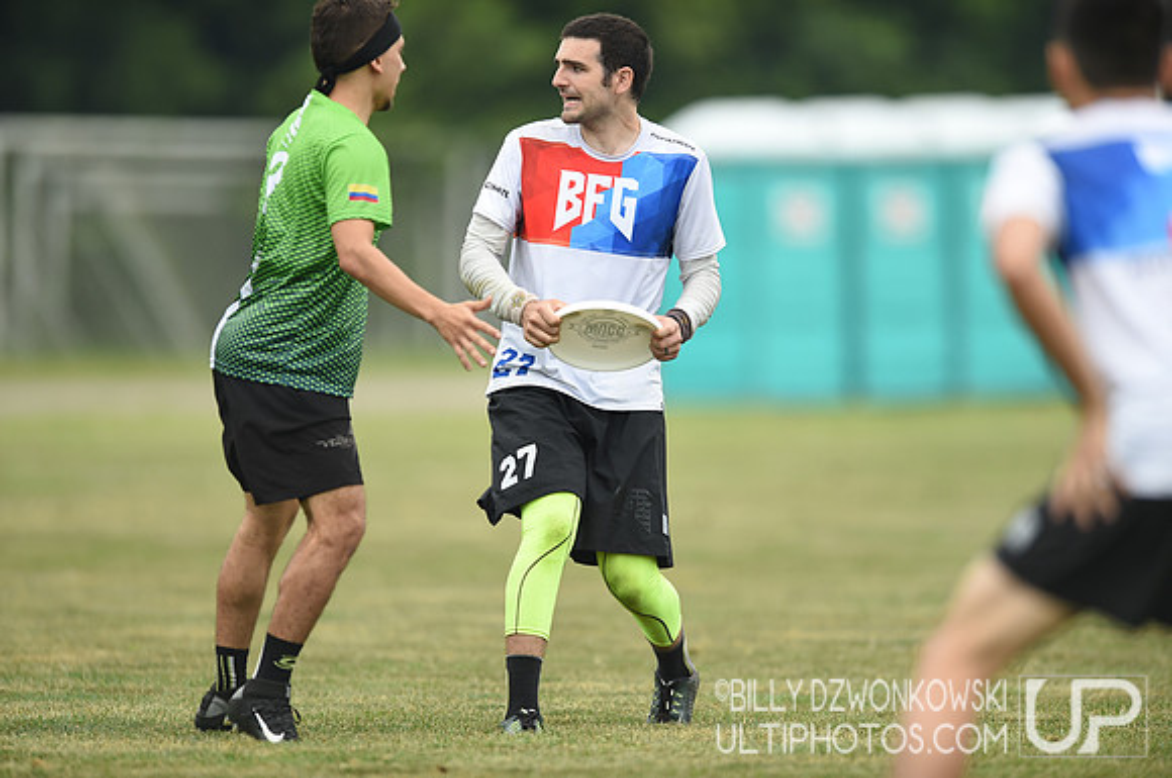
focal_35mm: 400
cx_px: 586
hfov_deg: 5.2
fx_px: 13004
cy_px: 389
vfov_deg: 3.4
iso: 500
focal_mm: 400
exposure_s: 1/1000
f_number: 2.8
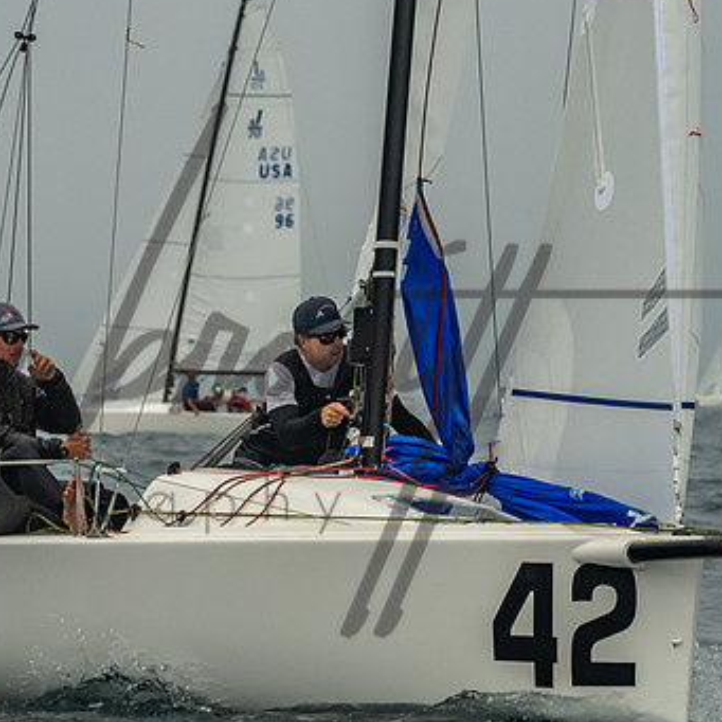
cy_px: 217
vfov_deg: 5.3
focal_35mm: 332
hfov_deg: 5.3
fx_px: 7834
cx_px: 195
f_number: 9
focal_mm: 175
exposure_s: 1/3200
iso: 800
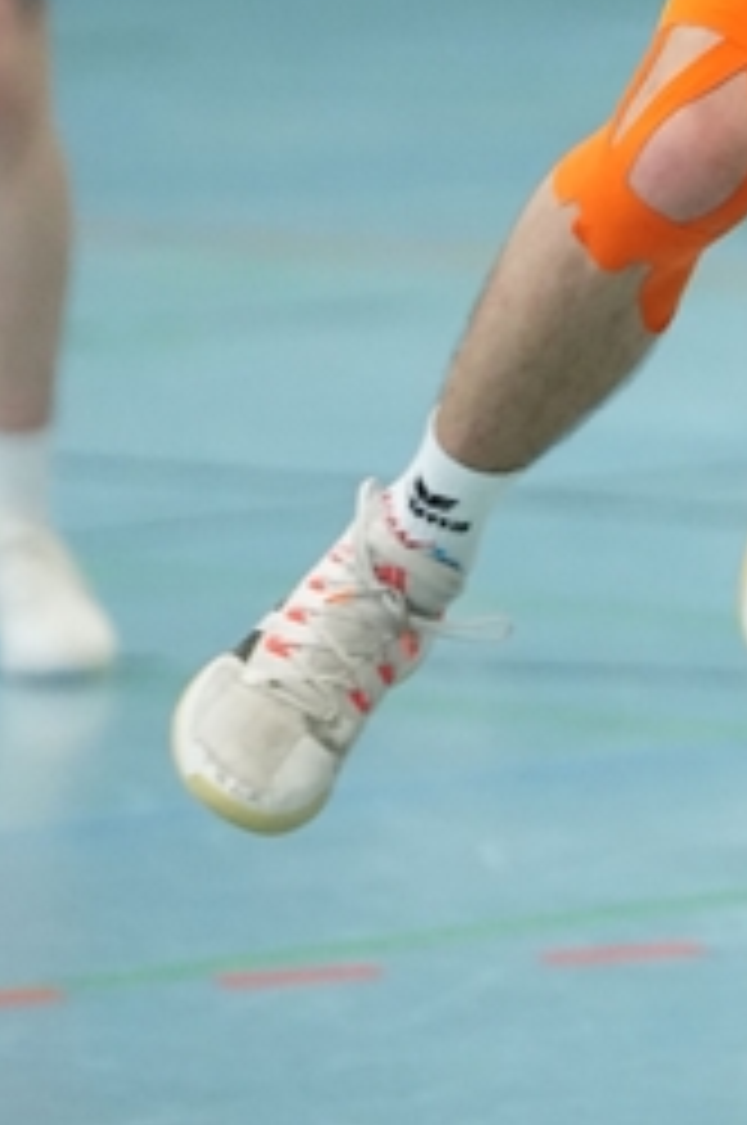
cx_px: 1328
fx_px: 16541
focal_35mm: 530
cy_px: -117
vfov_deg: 3.9
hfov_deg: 2.6
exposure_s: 1/1250
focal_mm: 147
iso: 5000
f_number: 2.8
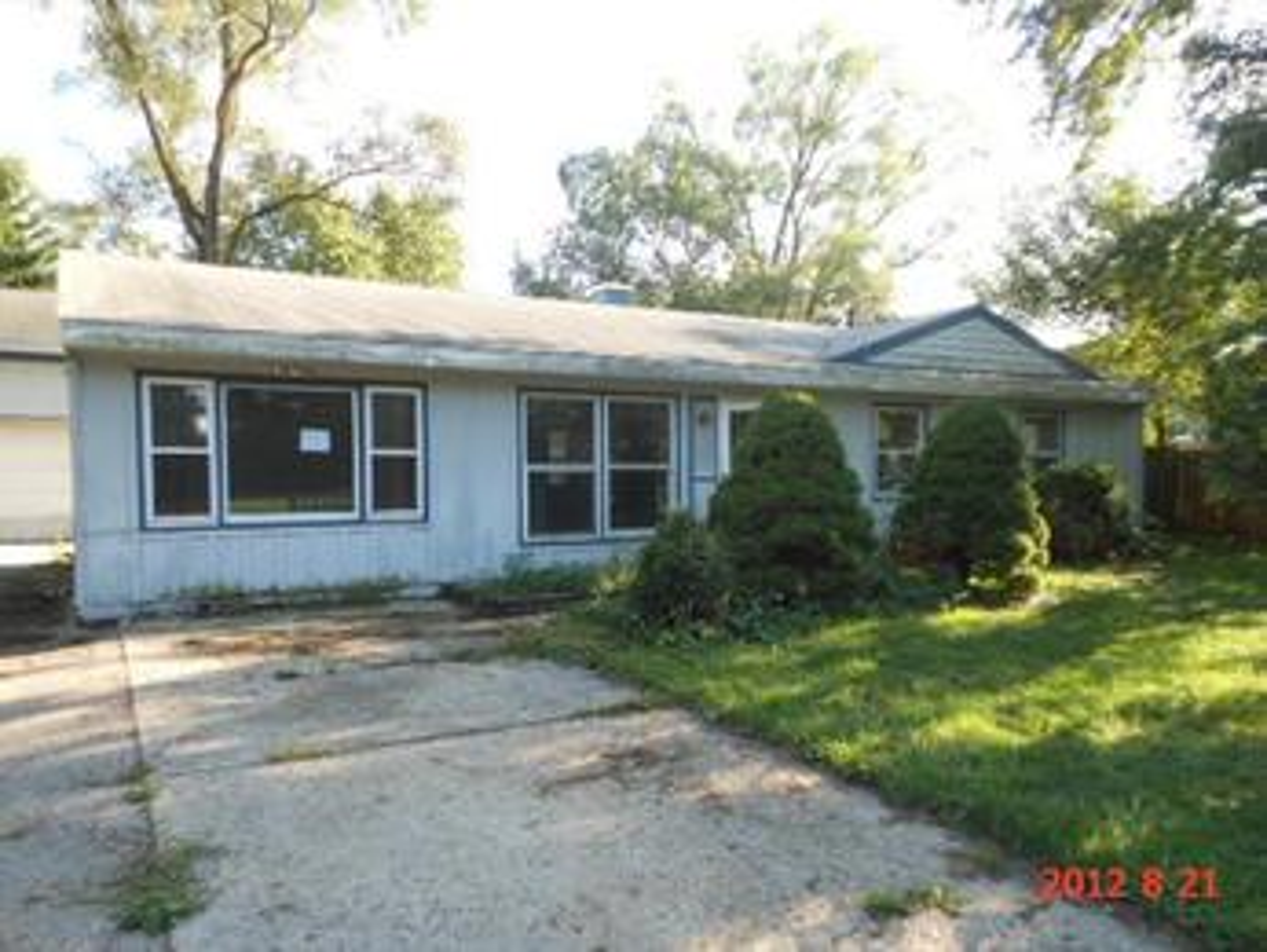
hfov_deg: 69.4
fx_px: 916
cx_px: 634
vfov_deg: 54.9
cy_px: 476
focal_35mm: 25
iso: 80
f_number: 3.2
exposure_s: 1/100
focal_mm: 4.5
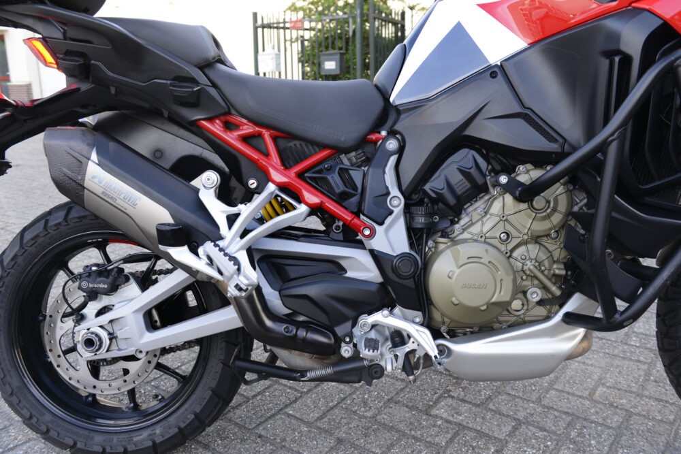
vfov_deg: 41.1
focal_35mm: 32
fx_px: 605
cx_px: 340
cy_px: 227
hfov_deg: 58.7
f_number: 4.5
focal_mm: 32
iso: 800
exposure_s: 1/125
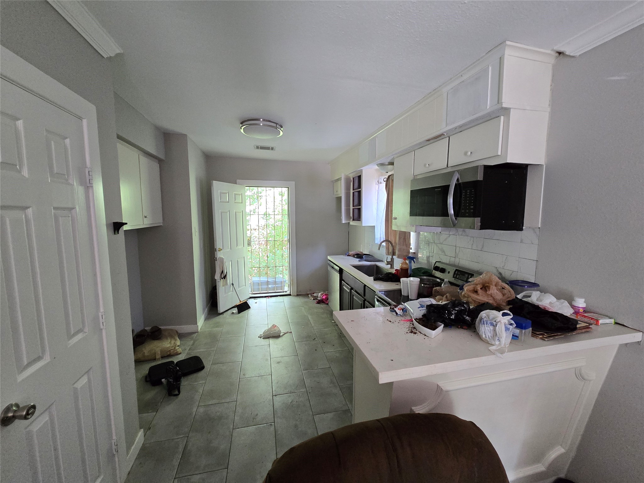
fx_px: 242
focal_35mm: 13
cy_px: 242
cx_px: 322
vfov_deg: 89.9
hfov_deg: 106.2
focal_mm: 2.2
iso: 640
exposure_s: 1/60
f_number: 2.2
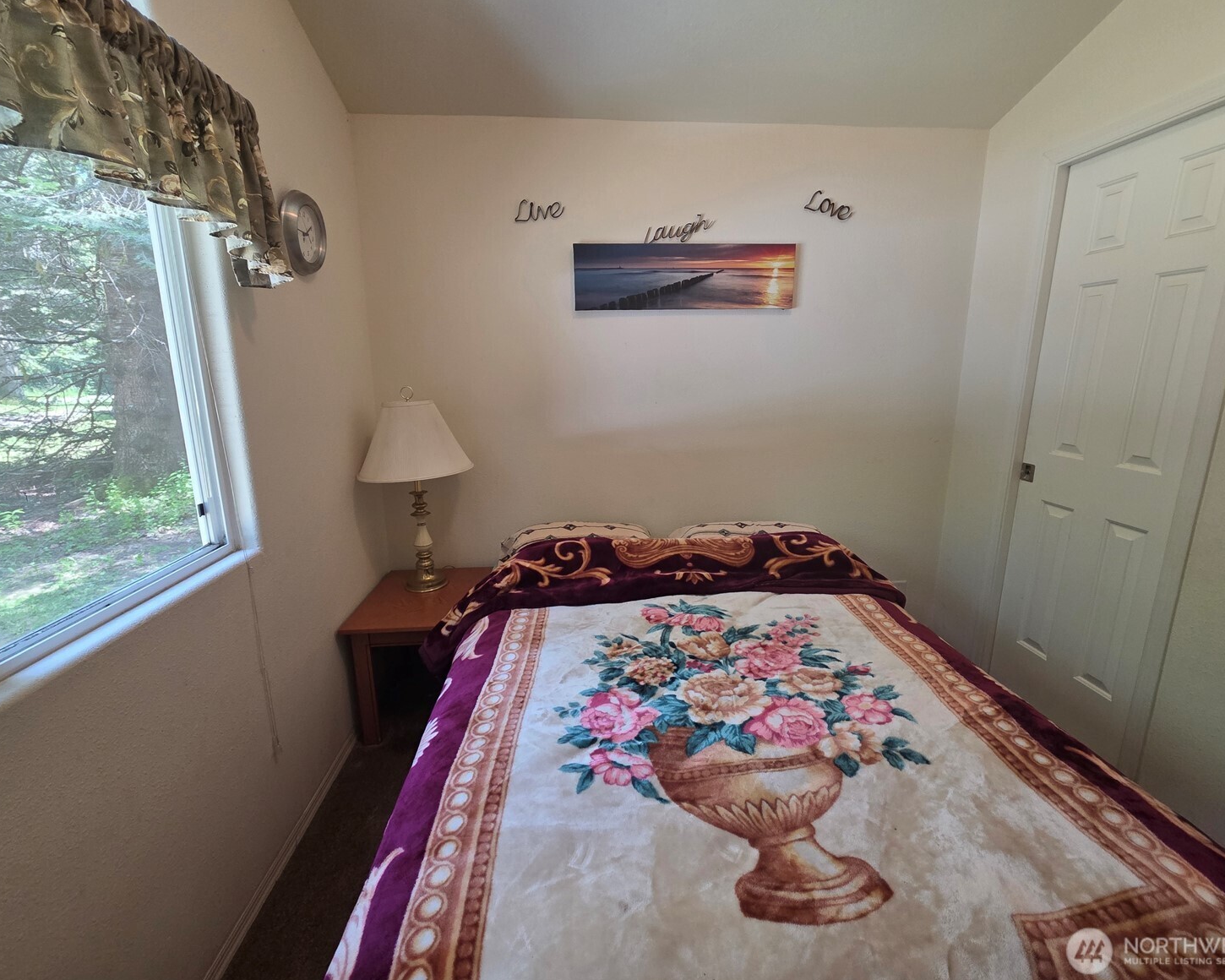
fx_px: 508
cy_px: 478
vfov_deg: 88.0
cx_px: 610
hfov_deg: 100.7
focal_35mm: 14
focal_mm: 2.2
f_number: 1.9
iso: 250
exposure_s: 1/120
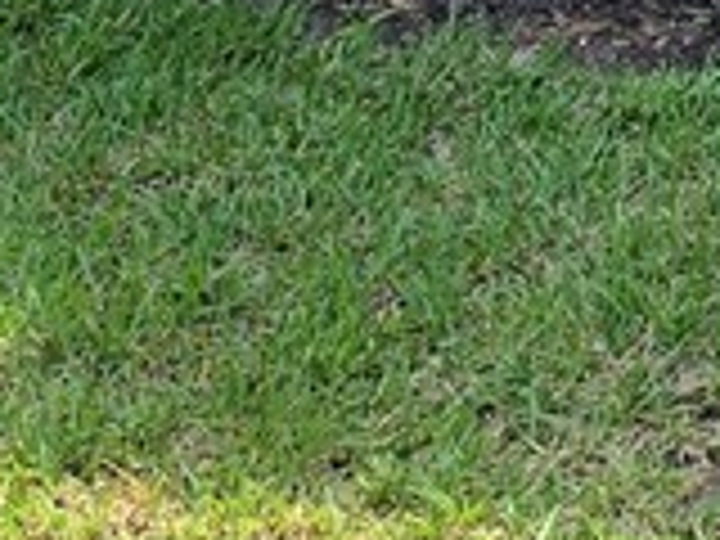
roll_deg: +0.6
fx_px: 3453
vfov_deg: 8.3
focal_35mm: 166
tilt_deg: -1.1
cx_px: 1076
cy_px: -688
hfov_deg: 11.4
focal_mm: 4.25
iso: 25
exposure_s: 1/321
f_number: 1.8
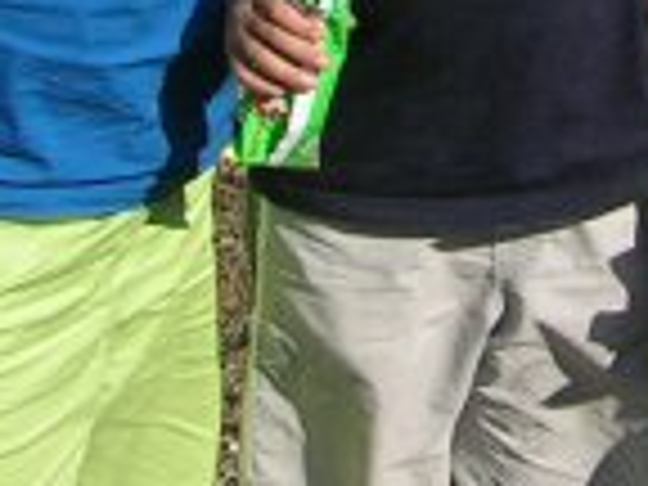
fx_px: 3182
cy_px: -421
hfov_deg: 11.5
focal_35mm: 170
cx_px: 626
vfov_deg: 8.4
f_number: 4.8
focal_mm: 5.4
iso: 50
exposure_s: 1/462
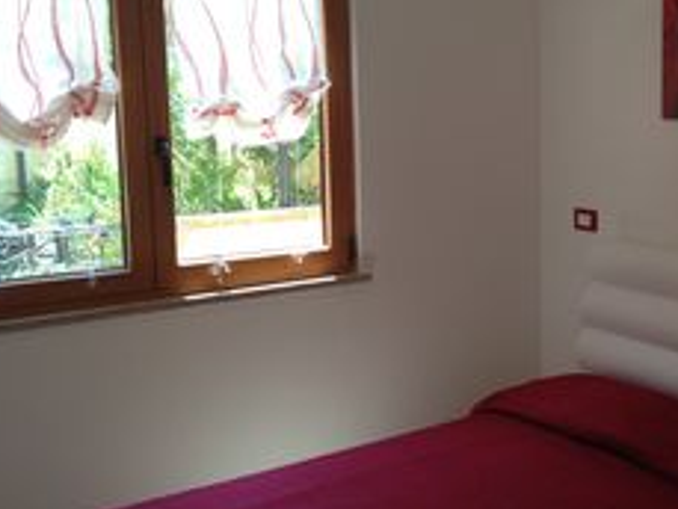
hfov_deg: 35.5
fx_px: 1039
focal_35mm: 53
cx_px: 497
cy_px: 216
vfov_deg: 27.5
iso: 80
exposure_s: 1/120
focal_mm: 4.13
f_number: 2.4
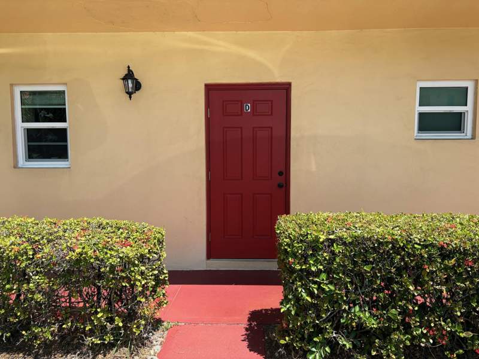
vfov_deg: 53.1
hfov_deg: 67.3
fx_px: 360
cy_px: 180
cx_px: 240
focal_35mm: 26
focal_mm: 5.96
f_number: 1.6
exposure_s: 1/1311
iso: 50
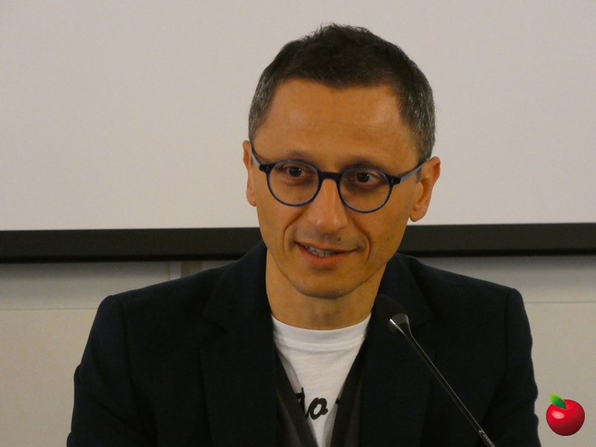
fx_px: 6233
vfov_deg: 4.1
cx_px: 298
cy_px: 224
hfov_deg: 5.5
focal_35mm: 362
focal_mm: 64.9
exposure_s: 1/30
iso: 1600
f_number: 5.6
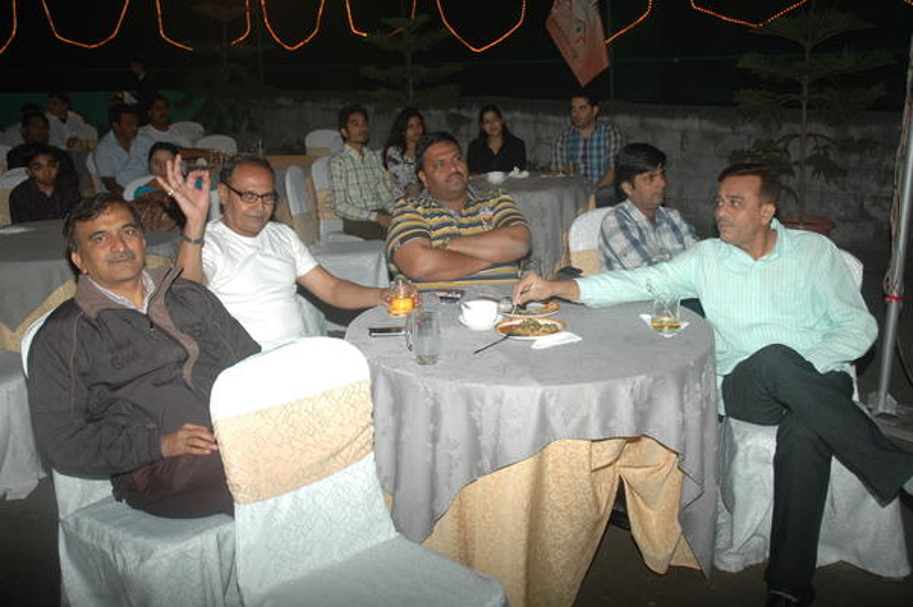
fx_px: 912
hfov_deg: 53.2
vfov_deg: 36.8
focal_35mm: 36
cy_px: 304
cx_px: 456
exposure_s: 1/60
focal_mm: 24
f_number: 4.5
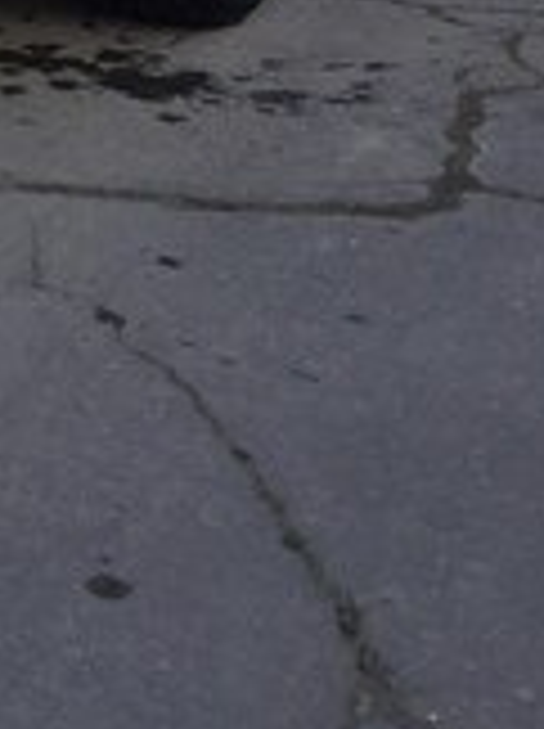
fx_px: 1870
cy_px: -230
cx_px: -103
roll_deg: +0.8
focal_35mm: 89
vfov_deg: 20.1
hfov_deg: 15.9
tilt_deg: -5.3
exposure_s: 1/824
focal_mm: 4.15
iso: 32
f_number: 2.2
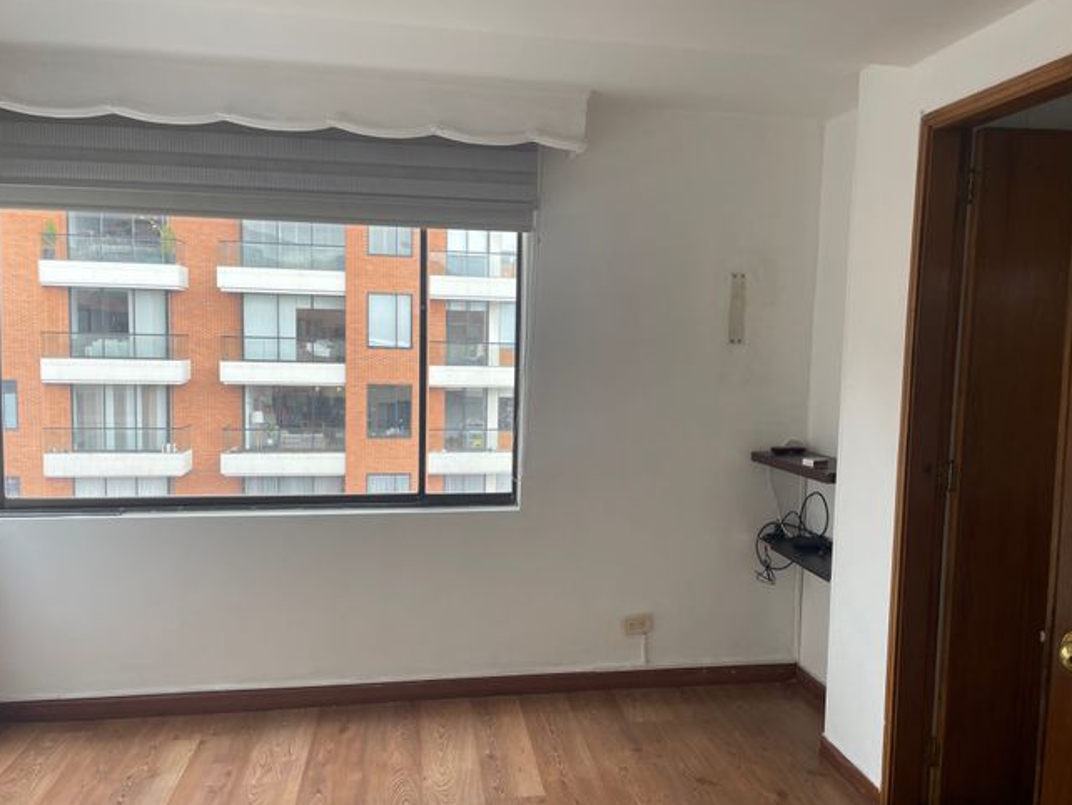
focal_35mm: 27
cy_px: 409
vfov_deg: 51.4
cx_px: 545
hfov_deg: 65.3
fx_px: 836
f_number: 1.6
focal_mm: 4.2
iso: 50
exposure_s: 1/121
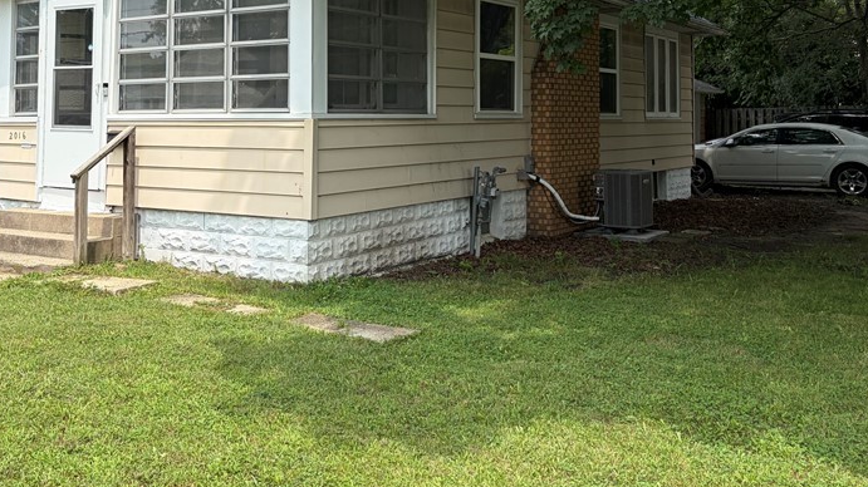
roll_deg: +0.3
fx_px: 966
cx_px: 309
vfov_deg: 27.6
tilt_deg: +2.2
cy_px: 79
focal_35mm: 42
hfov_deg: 47.8
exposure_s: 1/1848
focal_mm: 5.96
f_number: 1.6
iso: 50
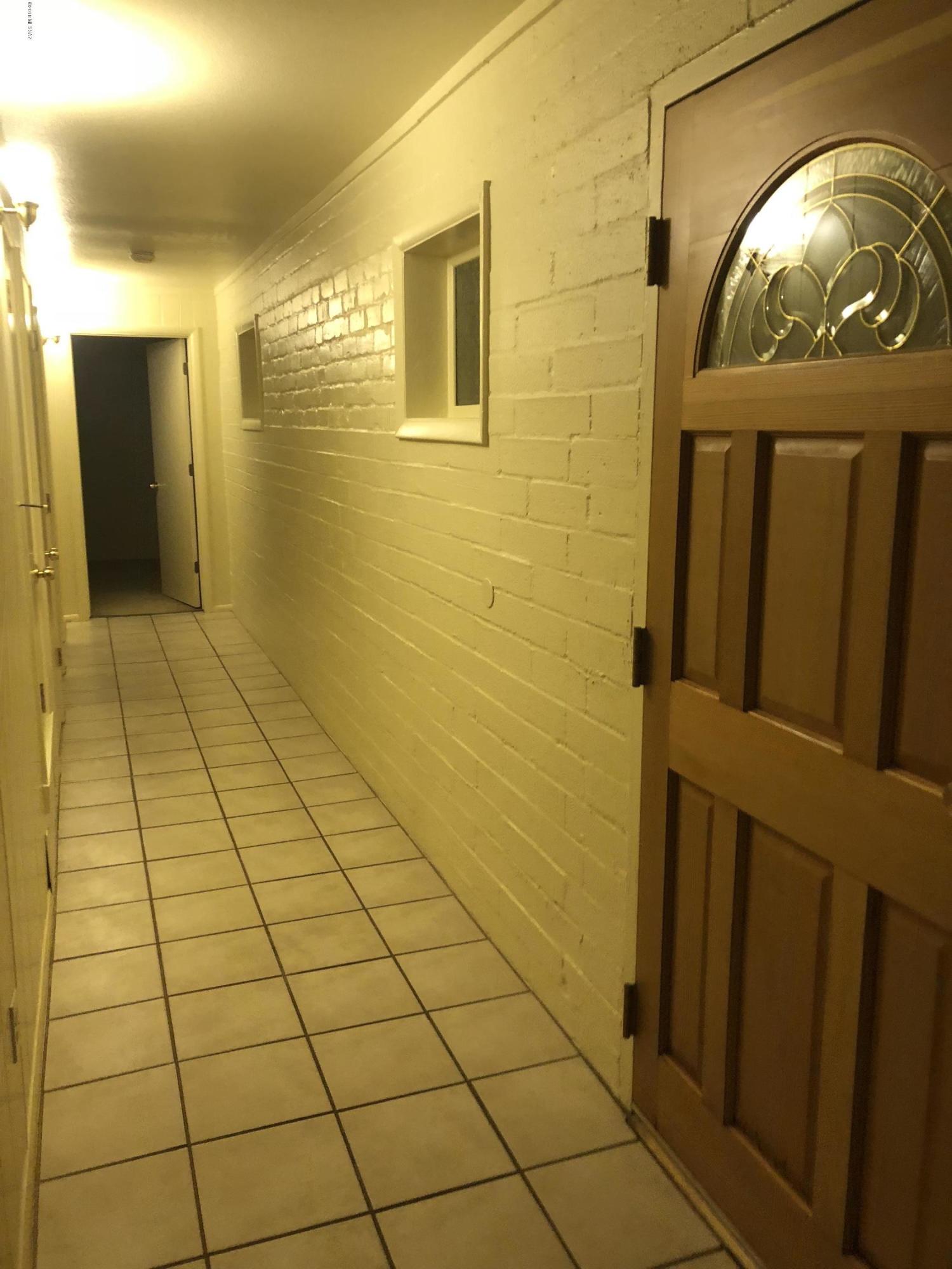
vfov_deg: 63.4
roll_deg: -1.2
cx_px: 476
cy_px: 634
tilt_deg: -9.1
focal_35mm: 28
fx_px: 1027
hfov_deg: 49.7
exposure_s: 1/15
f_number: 1.8
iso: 64
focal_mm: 4
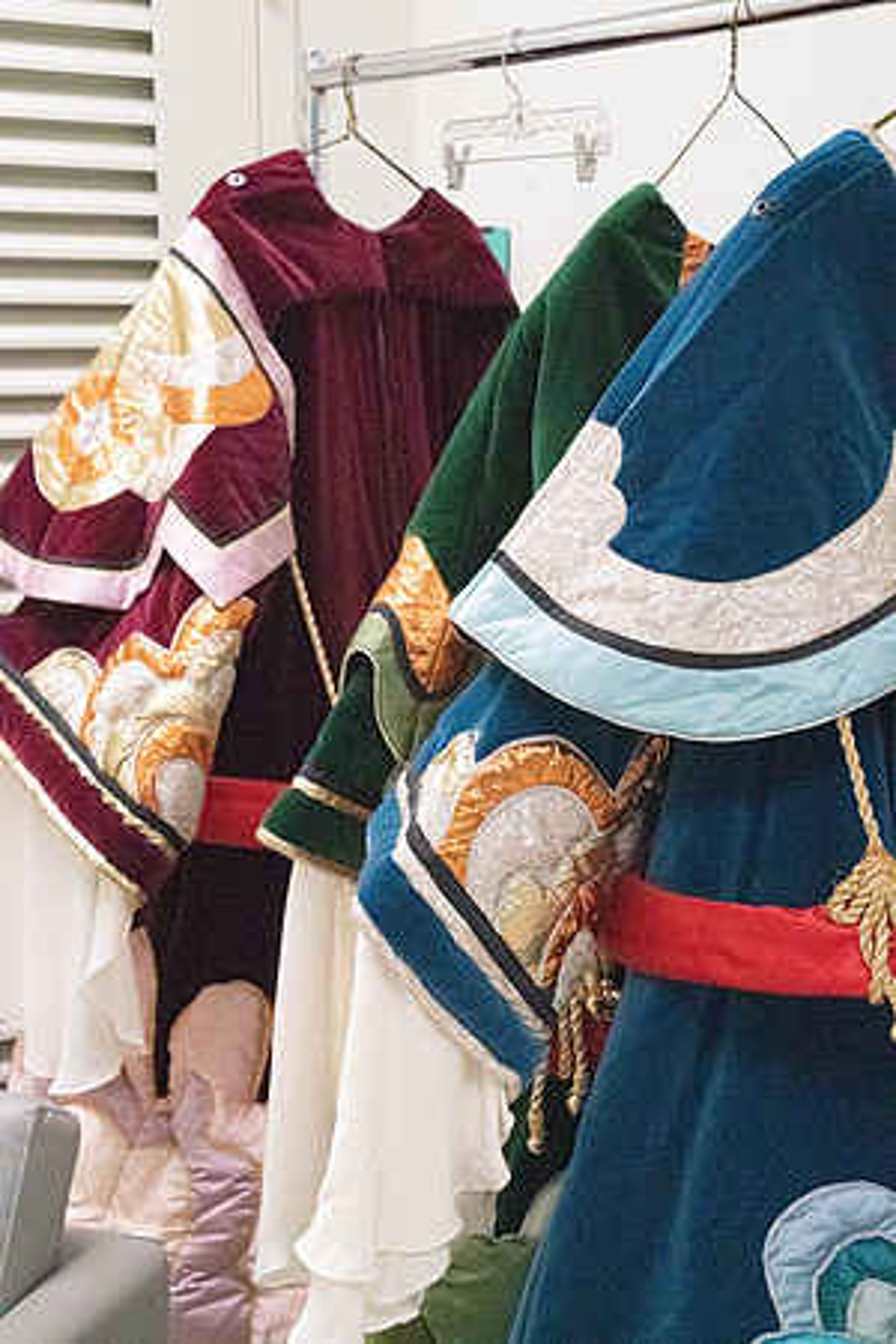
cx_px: 448
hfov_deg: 19.5
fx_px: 2613
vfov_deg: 28.8
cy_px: 672
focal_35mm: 70
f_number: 11
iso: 25600
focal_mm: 70
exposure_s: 1/250
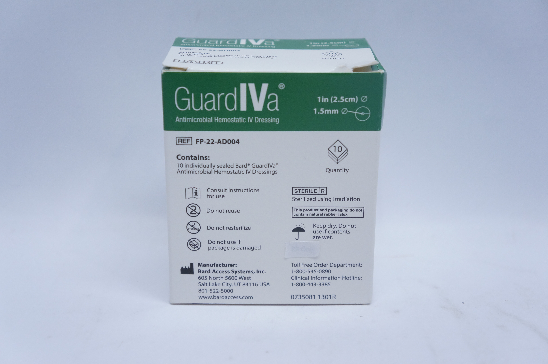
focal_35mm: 58
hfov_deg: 34.2
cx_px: 274
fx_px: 890
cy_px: 182
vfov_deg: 23.1
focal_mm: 39
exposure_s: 1/160
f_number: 4.5
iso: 800
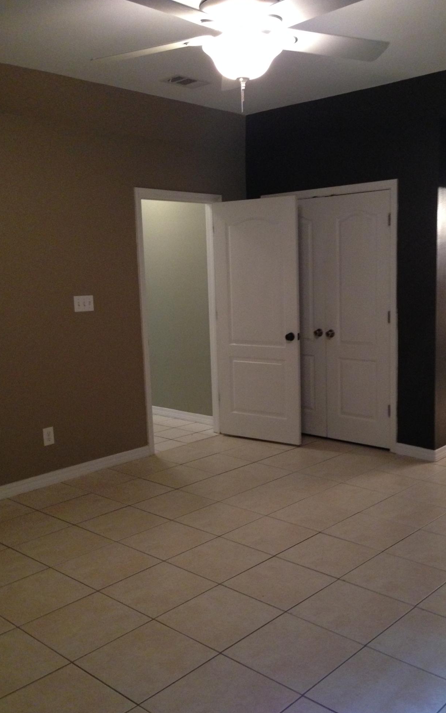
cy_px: 360
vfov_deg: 54.0
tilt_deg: -5.8
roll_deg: +1.6
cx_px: 257
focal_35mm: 36
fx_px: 700
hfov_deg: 35.3
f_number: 2.4
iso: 320
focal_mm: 4.12
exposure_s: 1/20
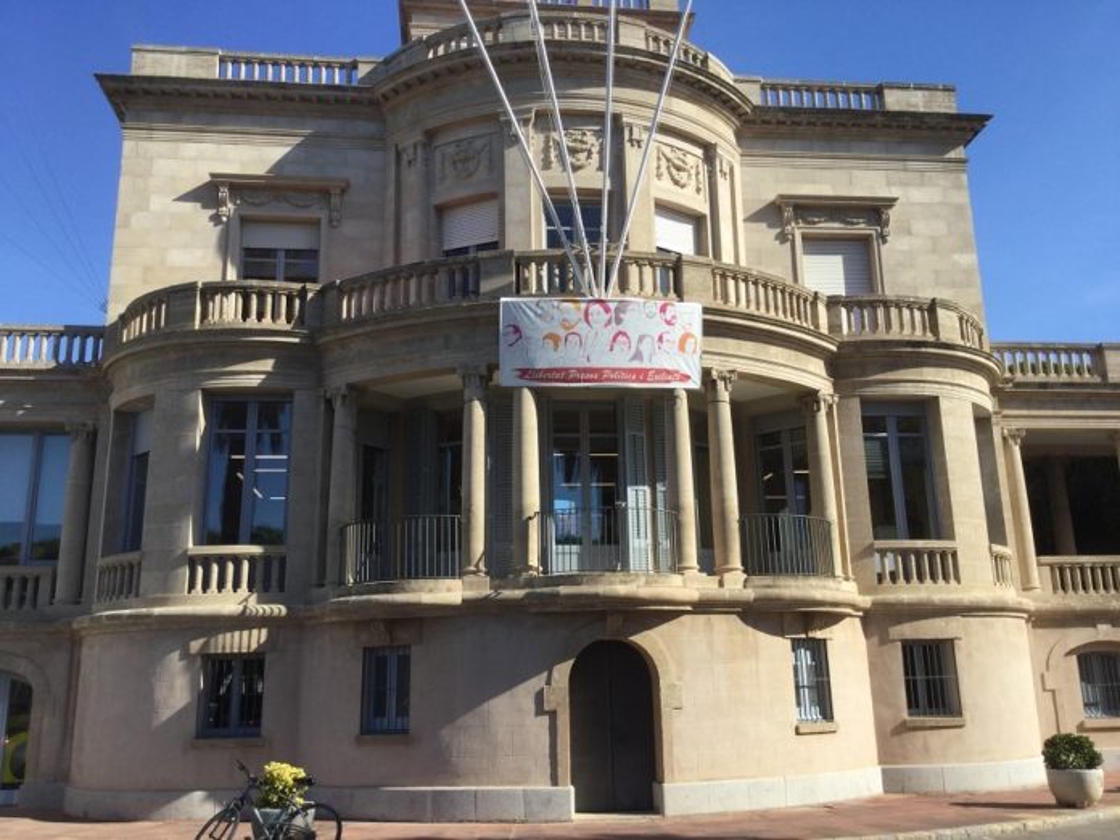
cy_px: 420
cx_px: 560
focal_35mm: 31
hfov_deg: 58.4
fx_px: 1003
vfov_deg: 45.4
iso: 25
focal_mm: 3.3
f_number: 2.4
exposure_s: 1/959
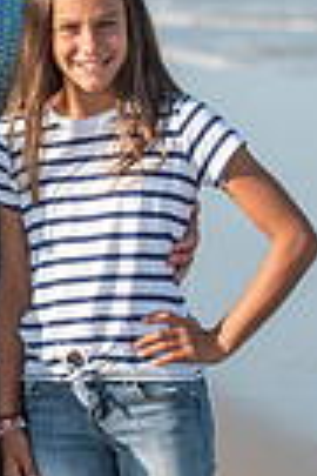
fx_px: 3949
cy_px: 208
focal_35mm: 299
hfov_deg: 4.6
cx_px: -116
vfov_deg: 6.9
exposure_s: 1/3200
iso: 250
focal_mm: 90
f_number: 3.5
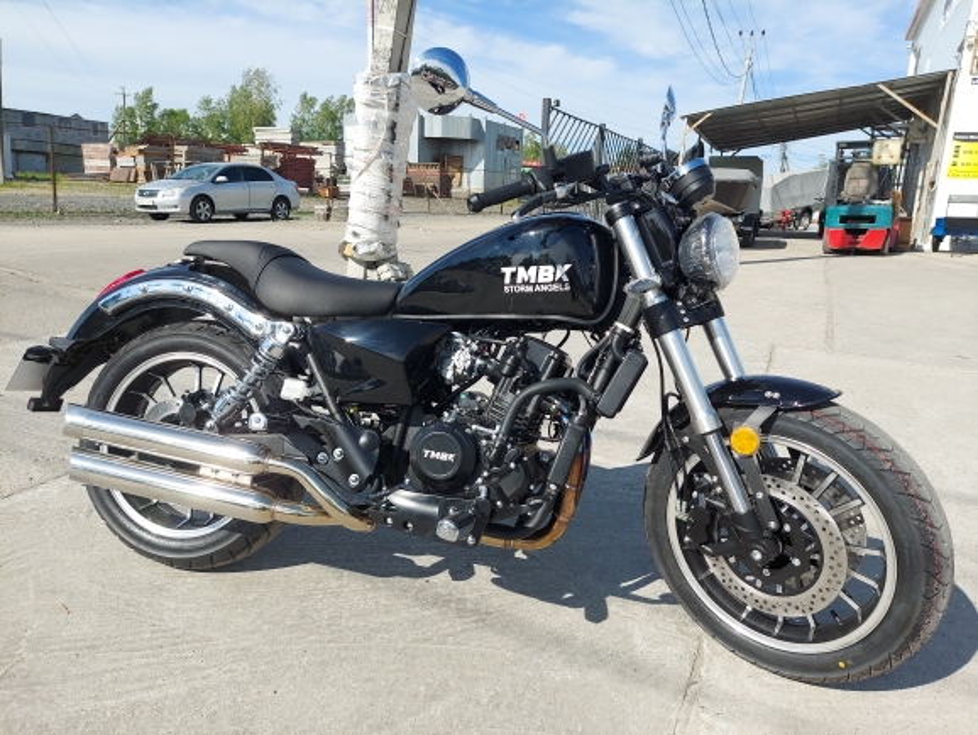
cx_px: 489
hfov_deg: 71.6
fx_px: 678
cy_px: 368
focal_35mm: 24
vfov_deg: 56.9
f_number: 1.8
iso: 40
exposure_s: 1/1430
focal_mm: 5.23
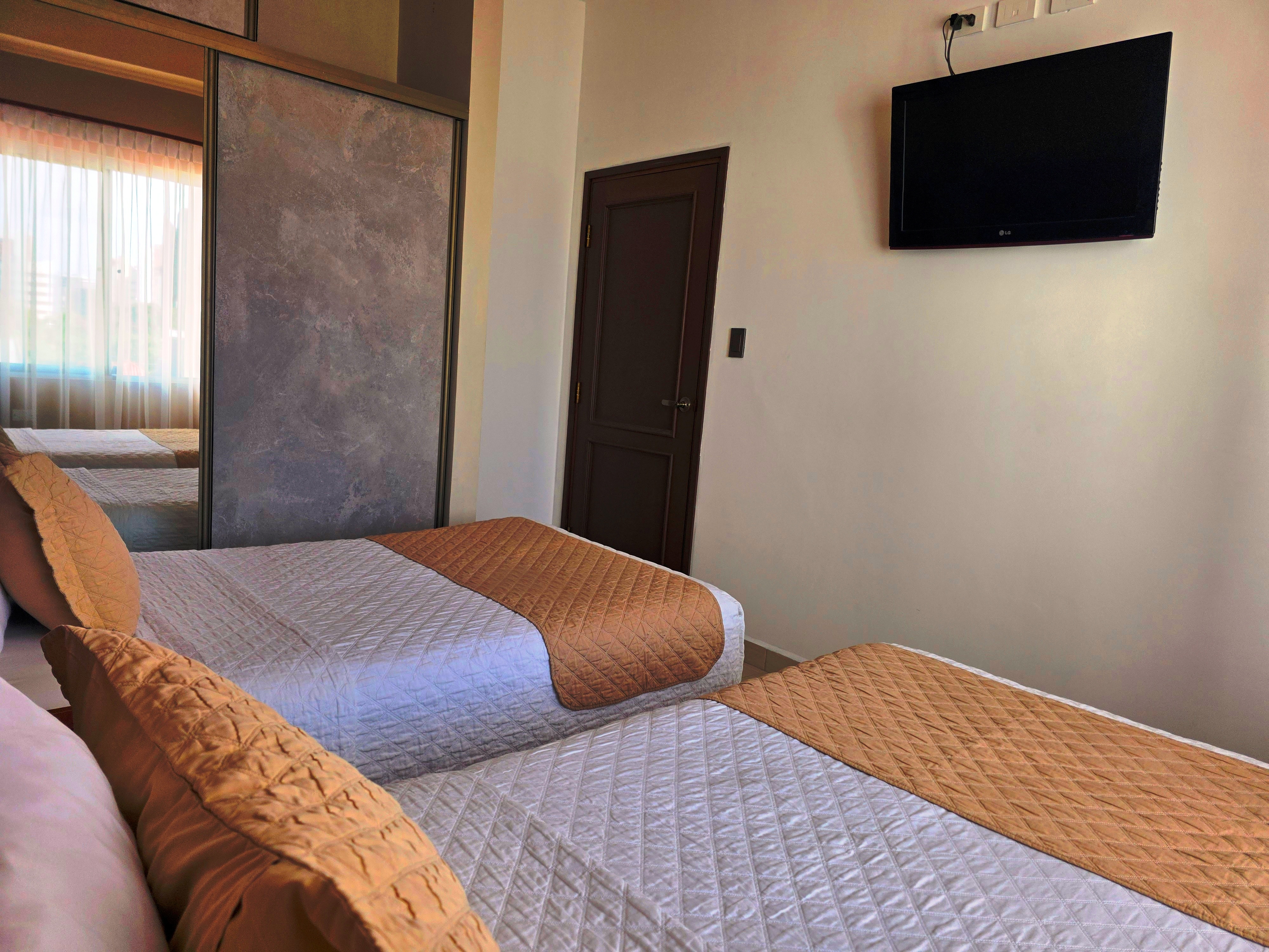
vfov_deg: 58.9
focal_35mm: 23
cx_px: 634
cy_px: 476
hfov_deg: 73.9
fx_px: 843
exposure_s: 1/180
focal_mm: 6.3
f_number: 1.7
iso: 40
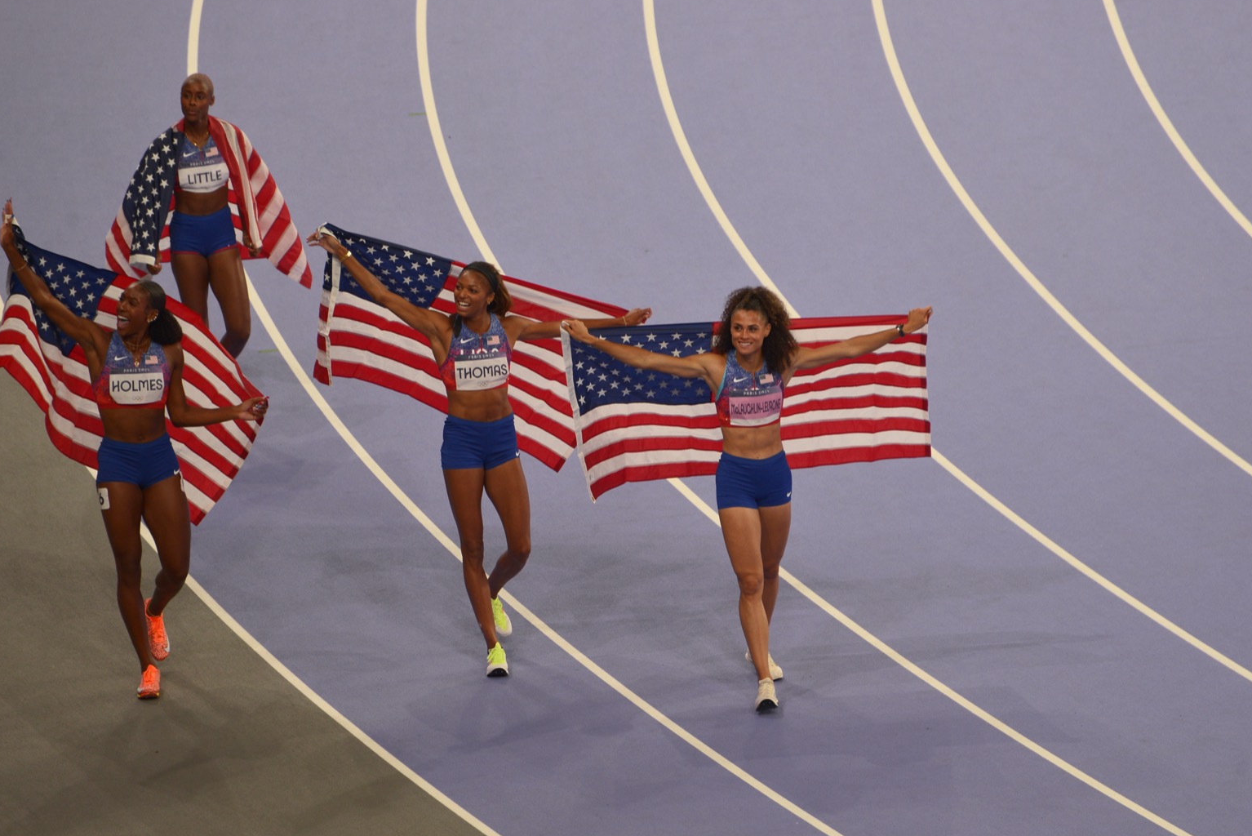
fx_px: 12246
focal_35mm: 352
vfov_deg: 3.9
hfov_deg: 5.9
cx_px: 641
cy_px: 426
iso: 500
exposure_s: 1/320
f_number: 5.6
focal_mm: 300
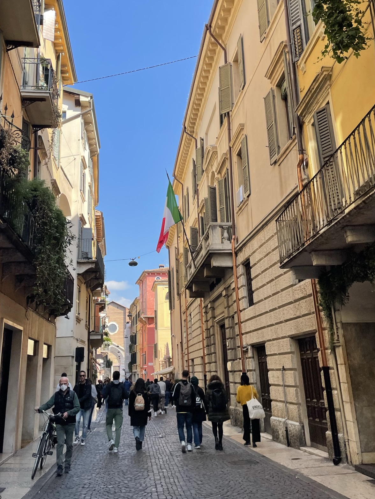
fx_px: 491
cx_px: 153
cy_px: 201
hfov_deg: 41.6
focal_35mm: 34
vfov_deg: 53.6
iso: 32
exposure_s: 1/1247
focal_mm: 4.2
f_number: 1.6
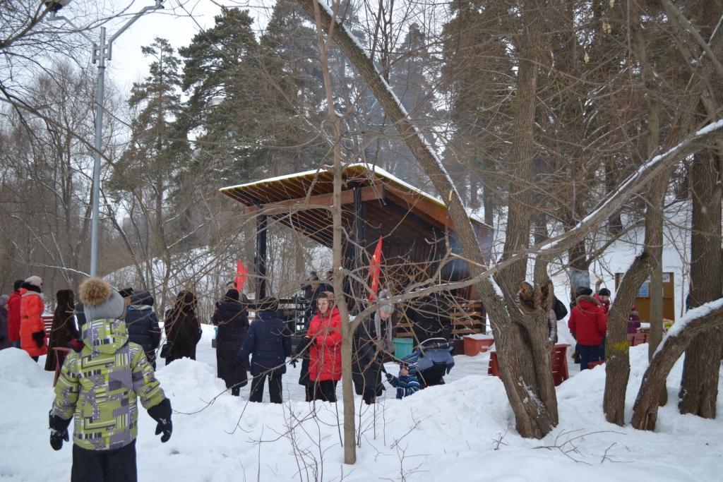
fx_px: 663
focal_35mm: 33
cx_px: 362
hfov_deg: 57.2
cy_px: 241
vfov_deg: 40.0
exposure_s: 1/250
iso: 100
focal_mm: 22
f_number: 3.8
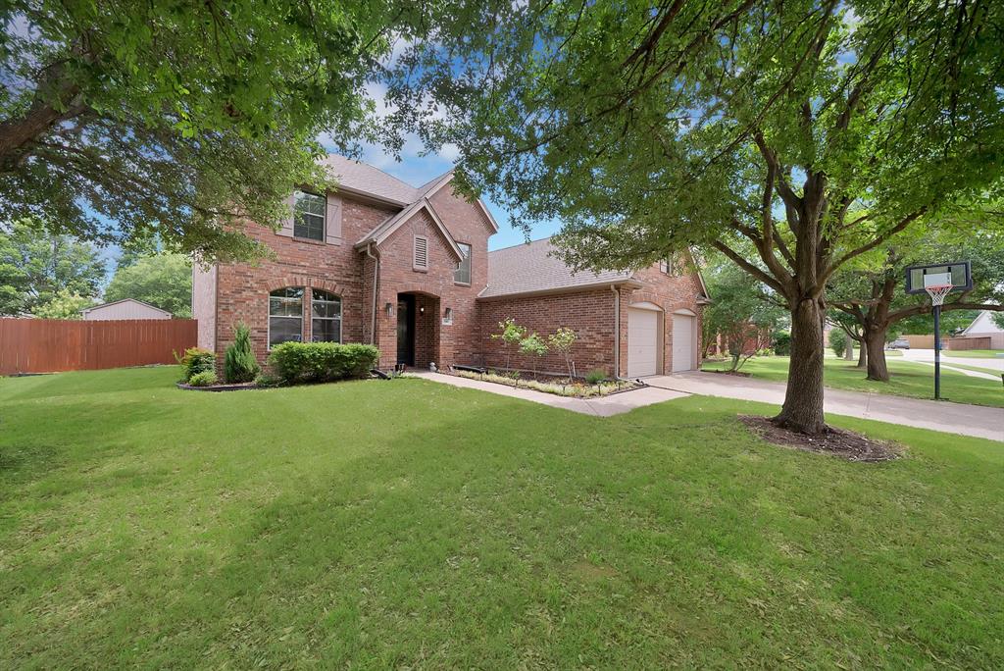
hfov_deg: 112.6
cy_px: 336
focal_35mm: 12
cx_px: 502
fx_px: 335
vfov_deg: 90.1
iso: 640
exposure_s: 1/125
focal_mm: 12
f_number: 9
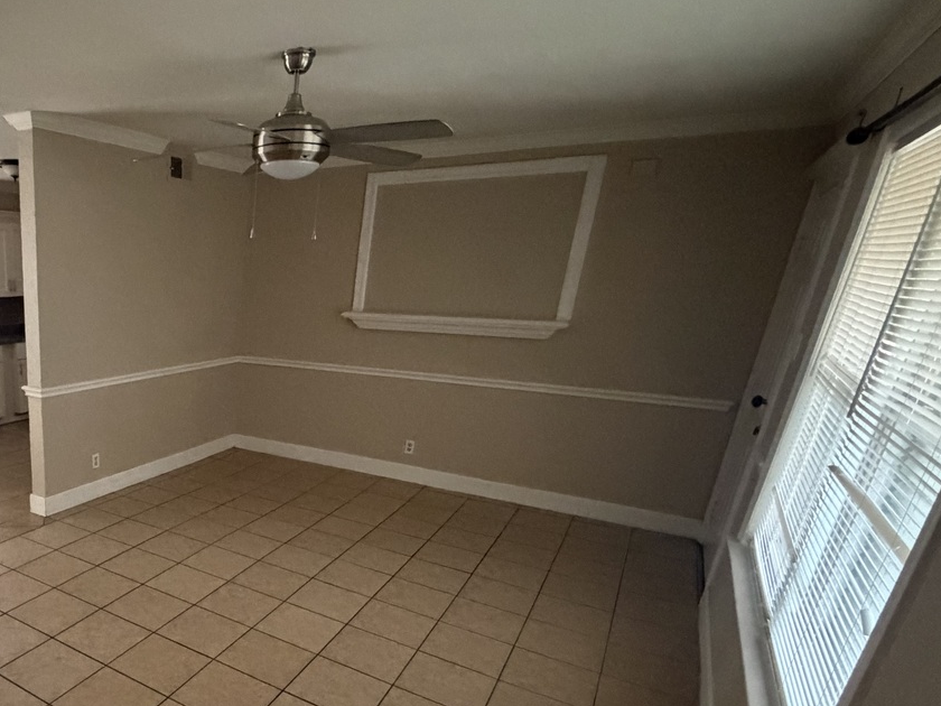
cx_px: 142
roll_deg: -0.5
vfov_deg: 55.0
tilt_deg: -19.6
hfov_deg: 63.1
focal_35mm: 24
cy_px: 500
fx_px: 652
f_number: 2.2
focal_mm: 2.22
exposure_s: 1/60
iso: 1250
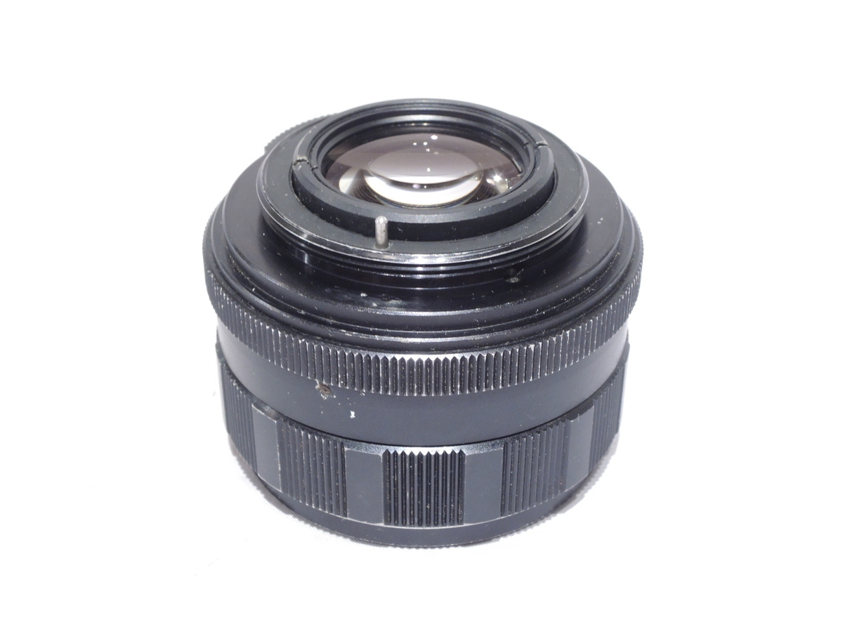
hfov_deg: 31.2
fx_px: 1510
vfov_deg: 23.7
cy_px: 316
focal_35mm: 62
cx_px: 422
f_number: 5.2
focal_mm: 11.1
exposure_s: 1/30
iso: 400
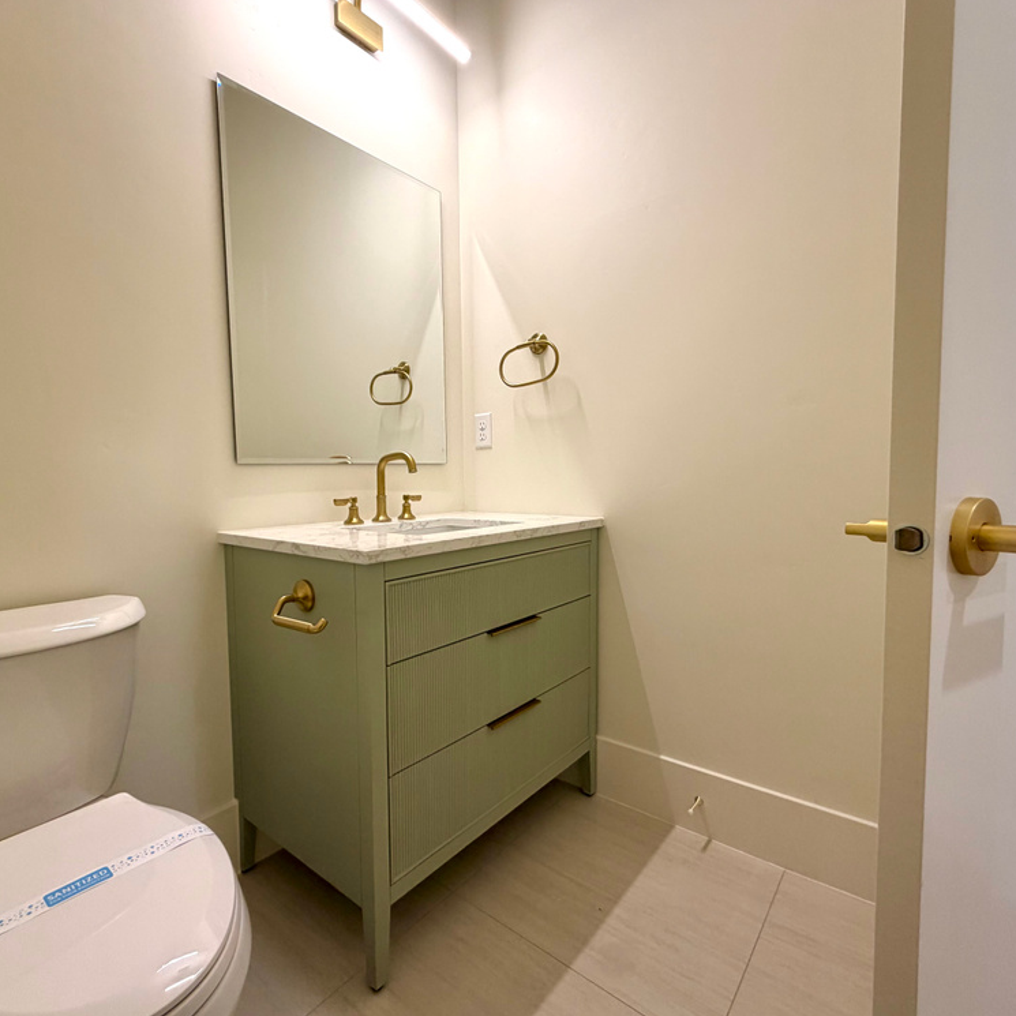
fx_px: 565
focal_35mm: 17
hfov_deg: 83.9
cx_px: 477
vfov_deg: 84.0
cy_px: 518
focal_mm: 2.22
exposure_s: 1/60
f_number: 2.2
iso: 160
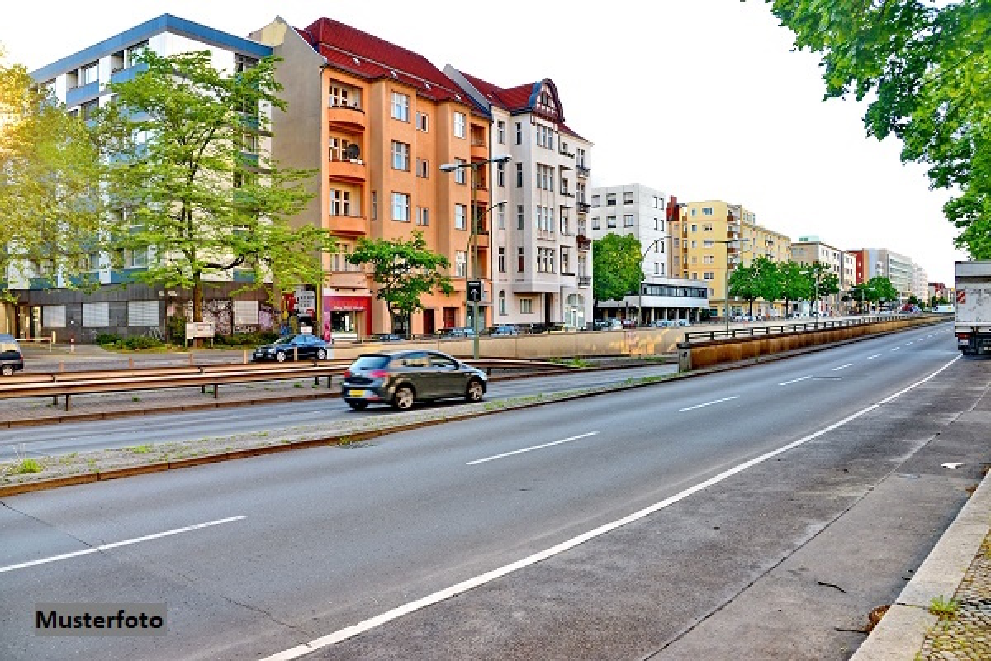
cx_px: 496
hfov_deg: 65.5
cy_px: 330
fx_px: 771
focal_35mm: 28
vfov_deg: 46.4
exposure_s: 1/160
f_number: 7.1
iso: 400
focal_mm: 28
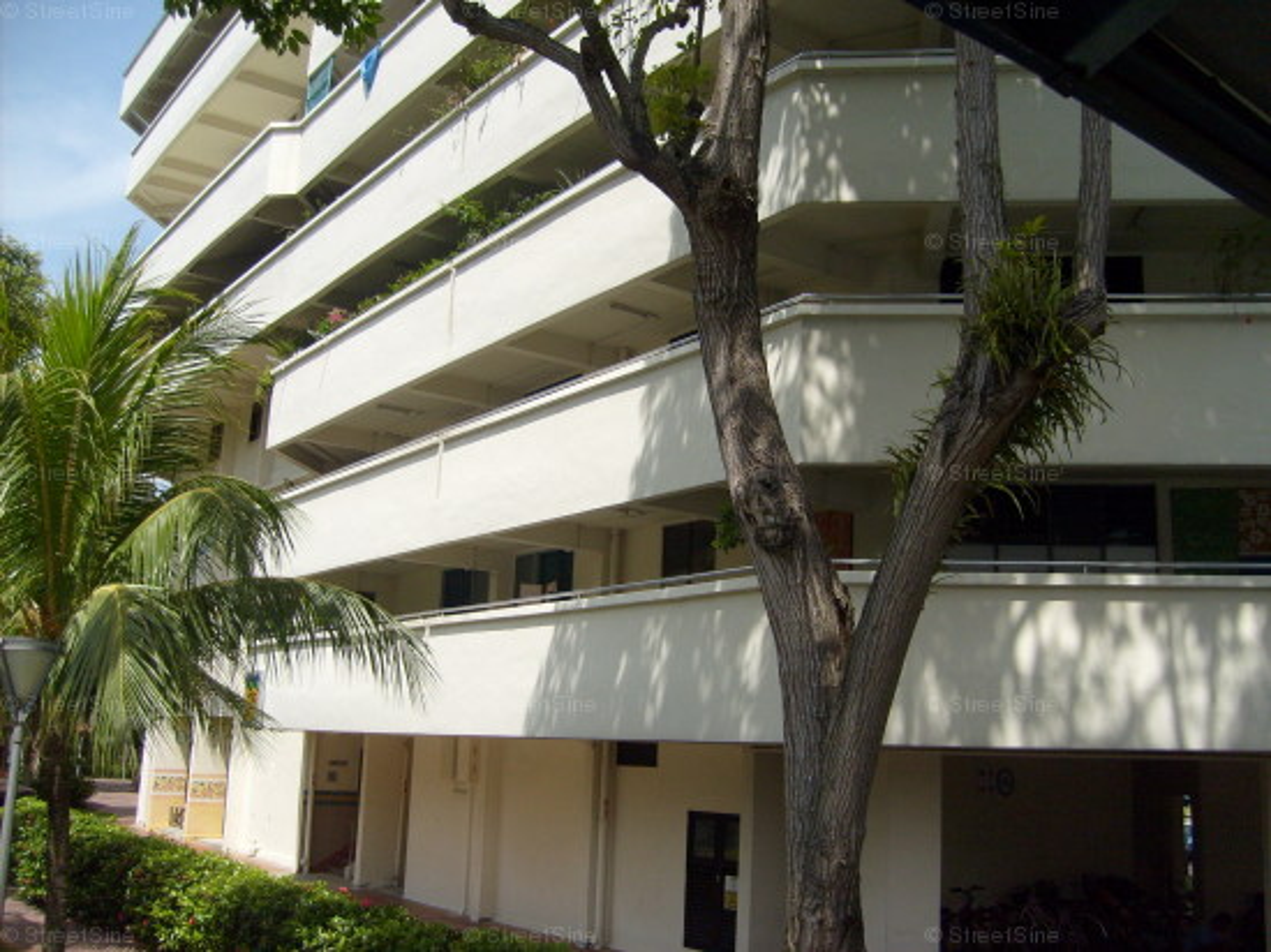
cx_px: 636
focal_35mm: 35
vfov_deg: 40.7
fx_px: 1285
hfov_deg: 52.6
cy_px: 476
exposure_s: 1/350
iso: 80
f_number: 7.1
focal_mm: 5.8
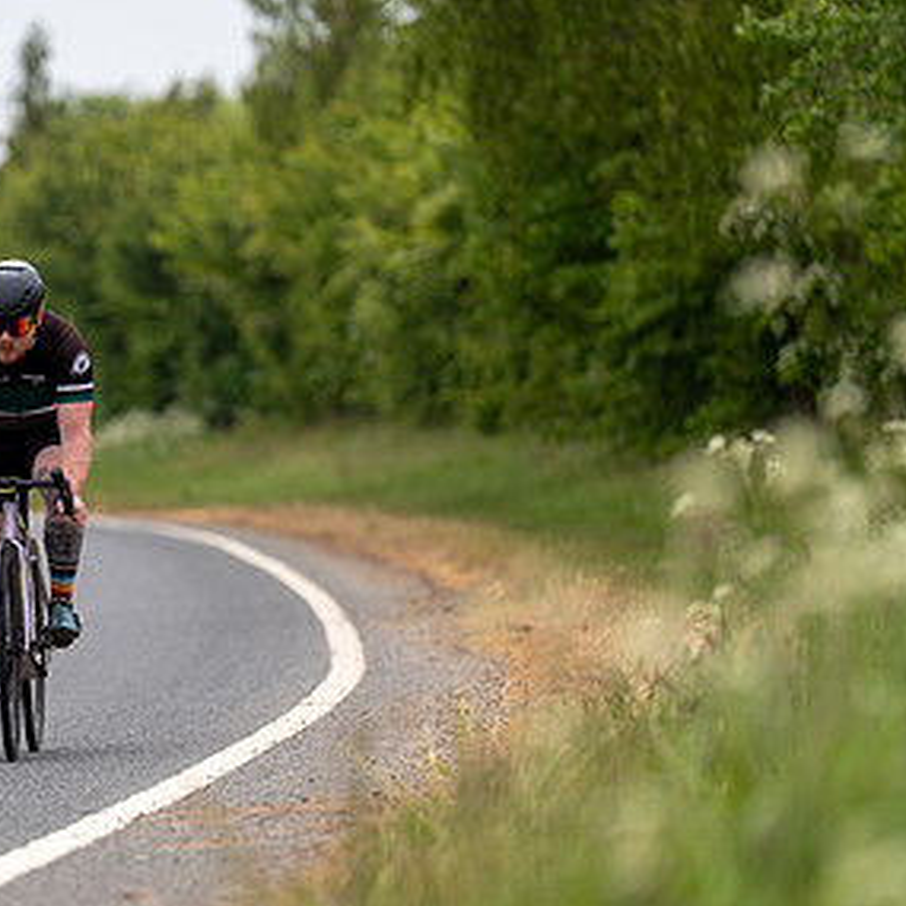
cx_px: 6
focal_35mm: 331
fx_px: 9801
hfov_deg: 5.3
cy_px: 456
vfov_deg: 5.3
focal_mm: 191
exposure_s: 1/1250
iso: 125
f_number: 3.2
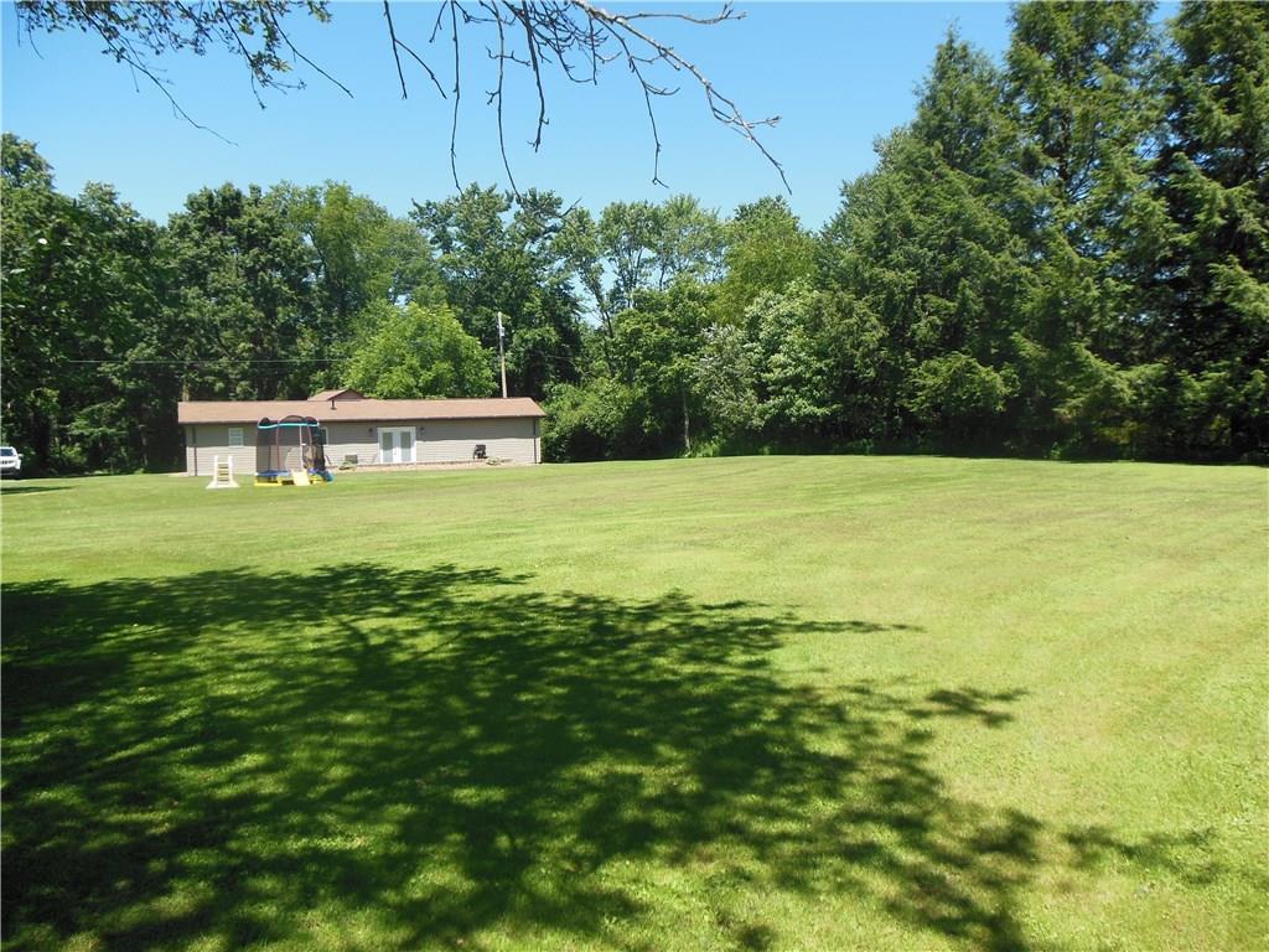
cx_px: 634
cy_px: 476
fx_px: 916
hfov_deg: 69.4
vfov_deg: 54.9
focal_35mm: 25
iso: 125
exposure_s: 1/800
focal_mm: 4.5
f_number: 3.2
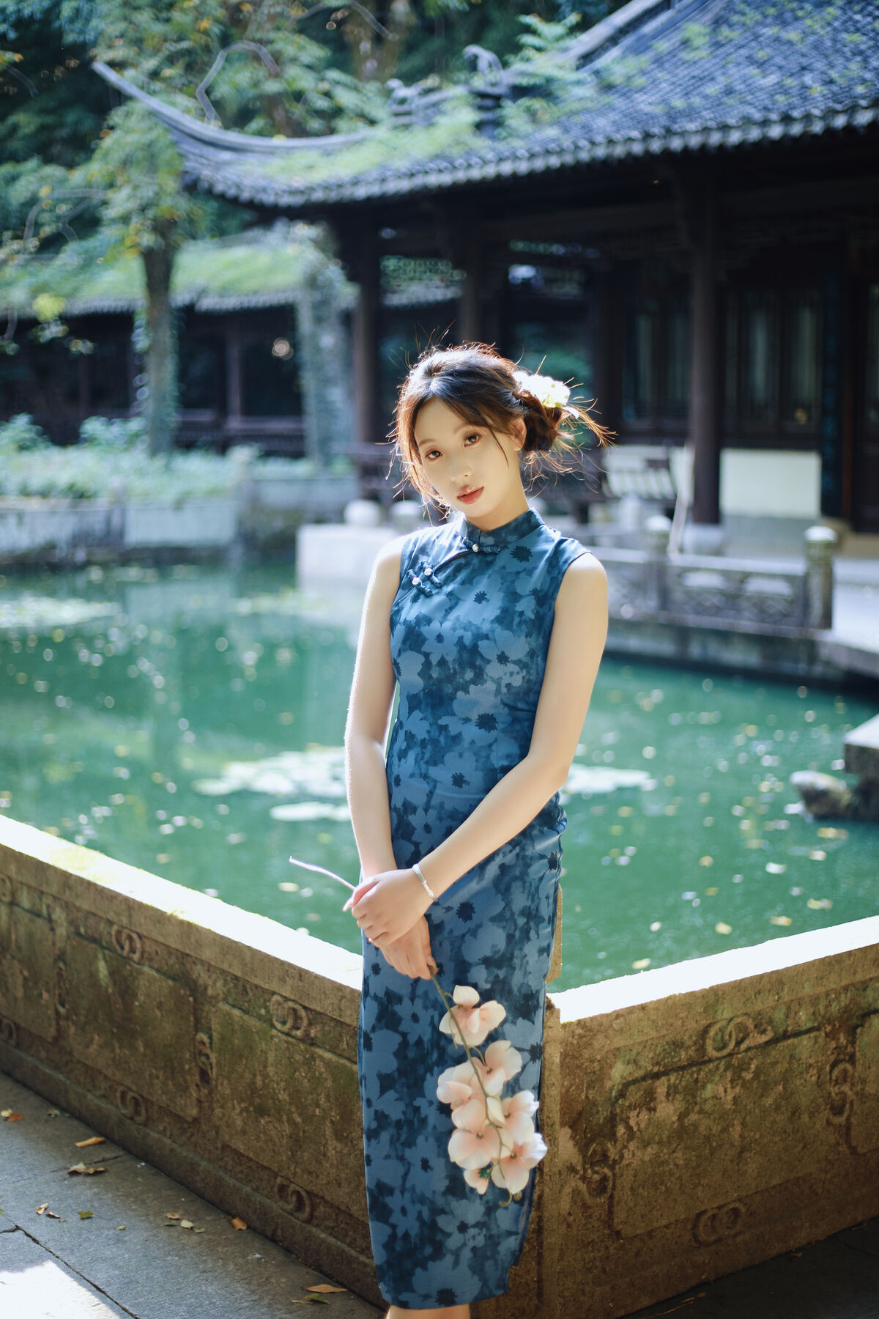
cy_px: 660
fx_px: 1794
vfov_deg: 40.3
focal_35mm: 49
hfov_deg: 27.5
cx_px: 440
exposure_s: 1/125
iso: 500
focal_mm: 50
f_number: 1.8
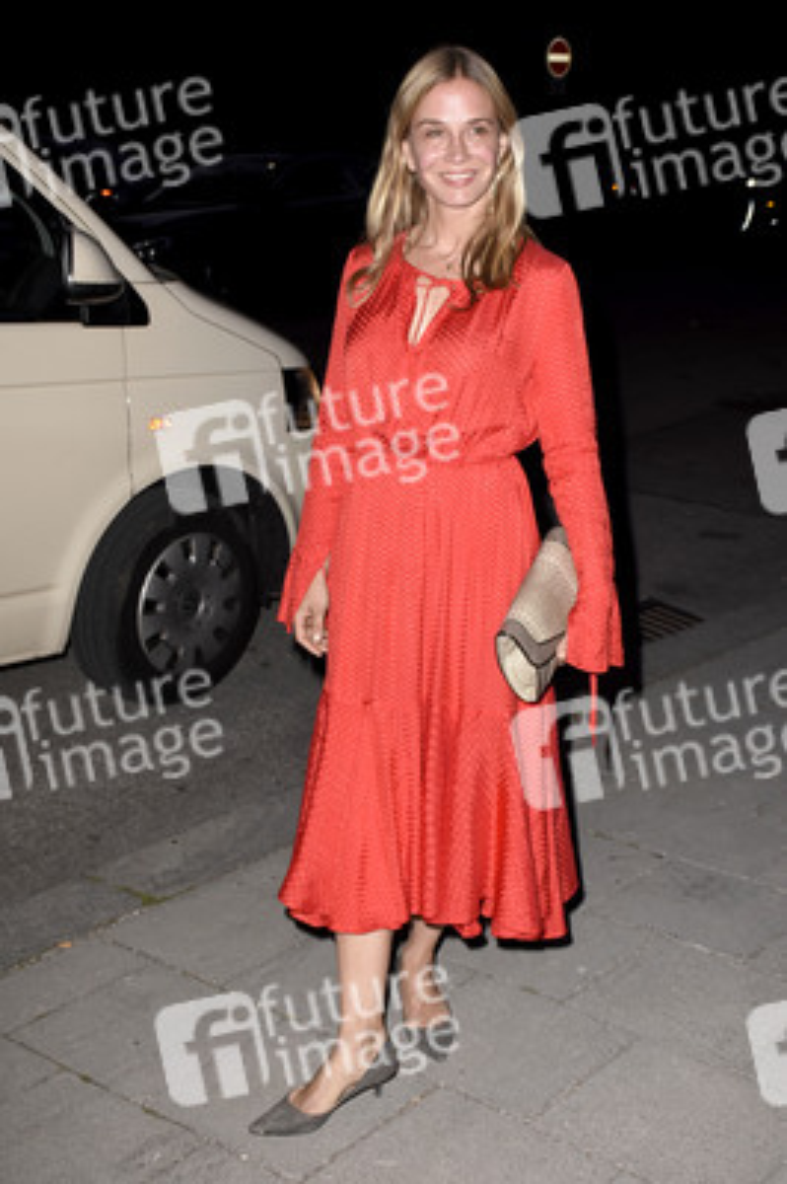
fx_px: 1577
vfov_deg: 41.1
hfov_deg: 28.0
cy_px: 592
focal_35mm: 48
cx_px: 394
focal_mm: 32
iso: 1000
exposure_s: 1/160
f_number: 6.3
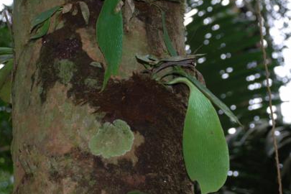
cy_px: 88
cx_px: 154
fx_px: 1115
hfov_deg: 14.9
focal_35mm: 138
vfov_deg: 9.9
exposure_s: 1/60
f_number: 5.3
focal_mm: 62
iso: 200
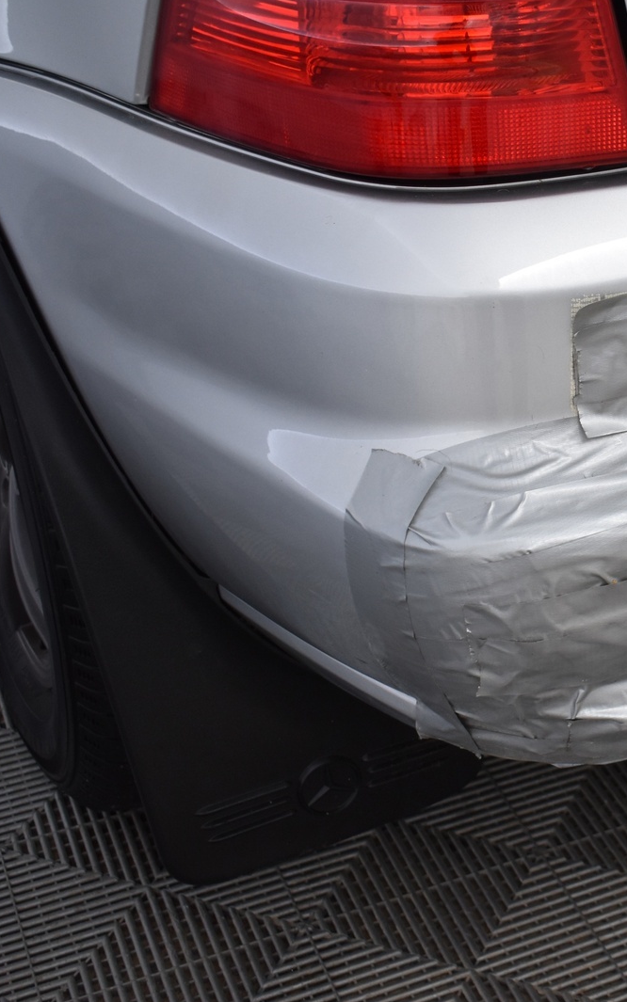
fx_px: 1716
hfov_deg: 19.7
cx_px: 707
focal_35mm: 63
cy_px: 497
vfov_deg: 32.6
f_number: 4
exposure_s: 1/40
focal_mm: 27
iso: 640
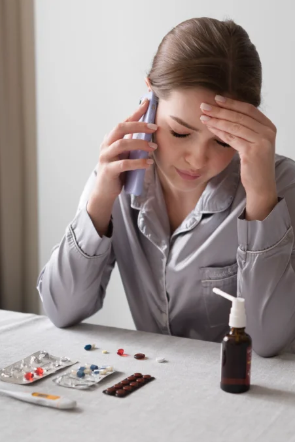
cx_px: 254
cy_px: 223
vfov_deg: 37.5
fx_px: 652
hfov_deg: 24.9
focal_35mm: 53
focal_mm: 35
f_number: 2
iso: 640
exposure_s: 1/80
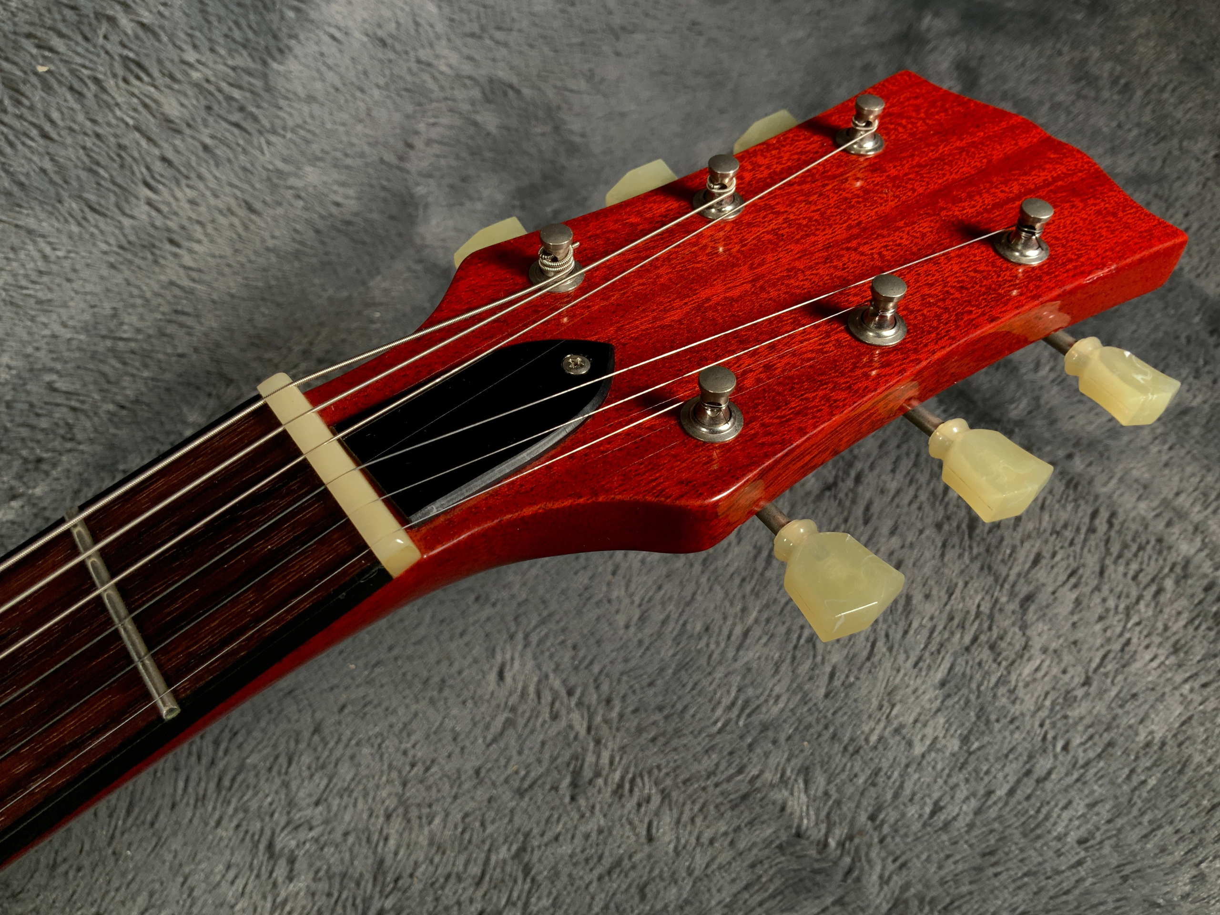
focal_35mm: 29
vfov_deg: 48.2
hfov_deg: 61.7
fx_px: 1022
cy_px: 458
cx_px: 610
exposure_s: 1/104
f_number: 1.8
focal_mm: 3
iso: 64
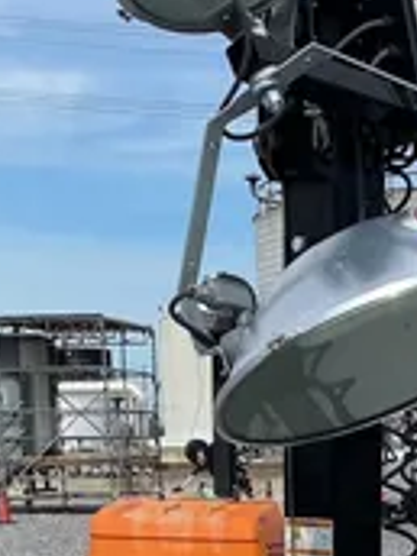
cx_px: 423
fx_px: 1783
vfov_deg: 16.0
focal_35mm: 111
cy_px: 874
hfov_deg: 13.2
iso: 32
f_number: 1.8
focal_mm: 4.25
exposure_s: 1/2890
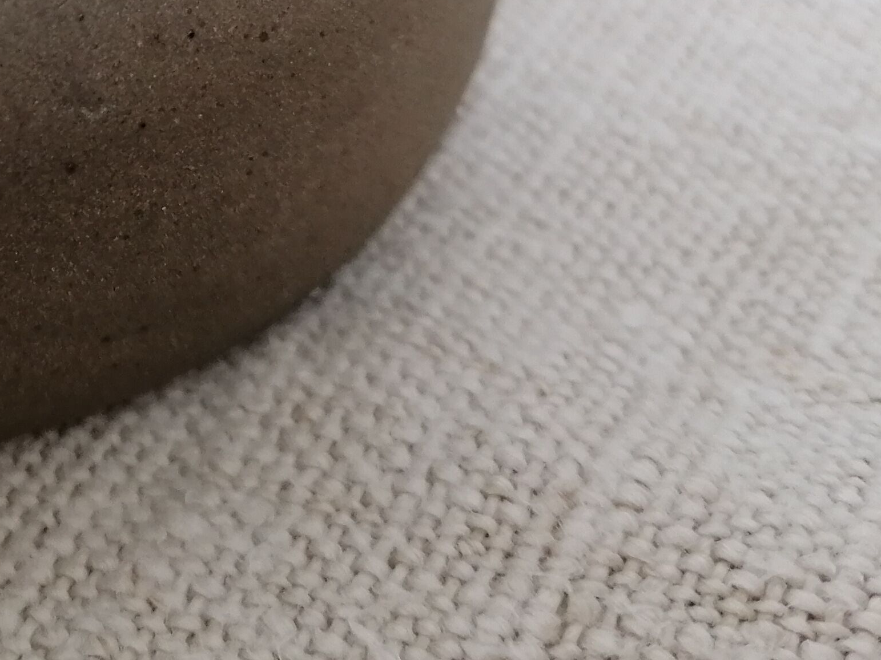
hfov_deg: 25.9
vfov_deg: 19.8
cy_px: -127
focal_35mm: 70
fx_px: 1781
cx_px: -63
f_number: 1.8
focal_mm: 4.75
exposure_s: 1/60
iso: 160
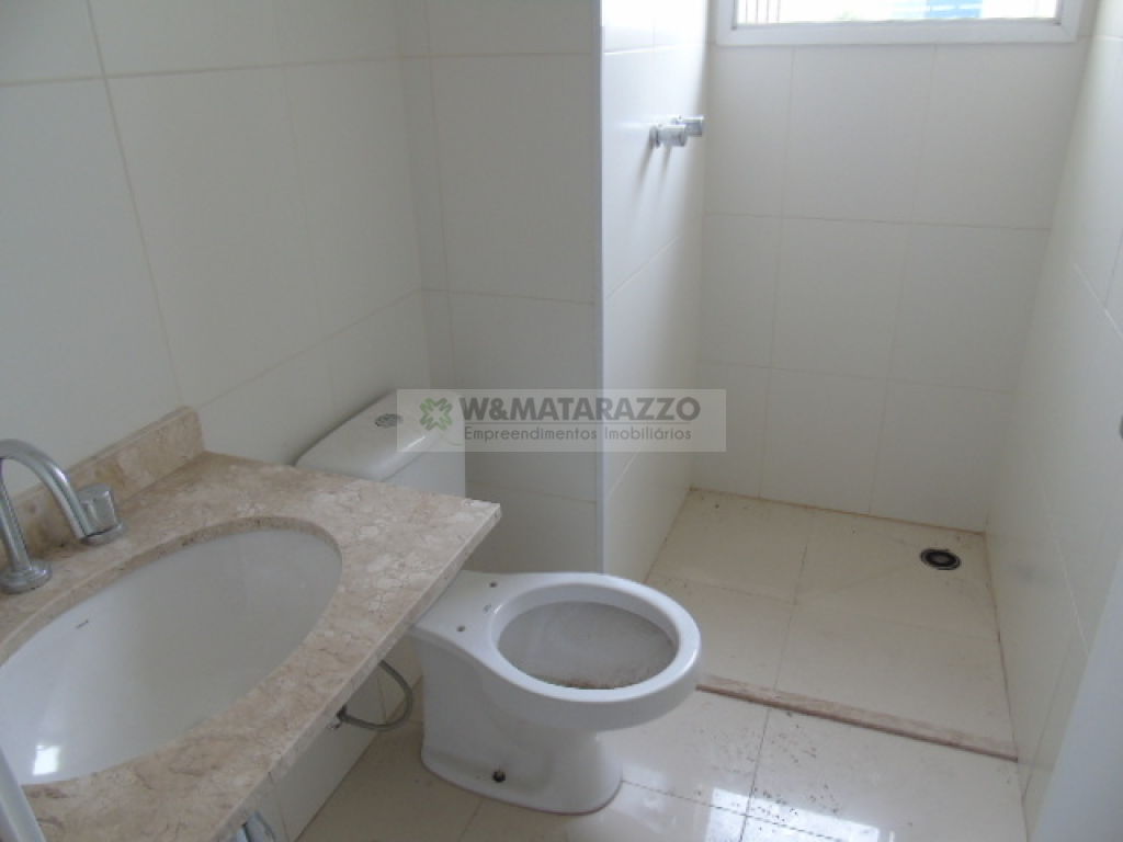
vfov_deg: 54.9
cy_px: 421
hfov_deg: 69.4
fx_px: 811
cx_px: 562
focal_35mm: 25
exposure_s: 1/30
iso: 100
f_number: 3.4
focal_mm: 4.4
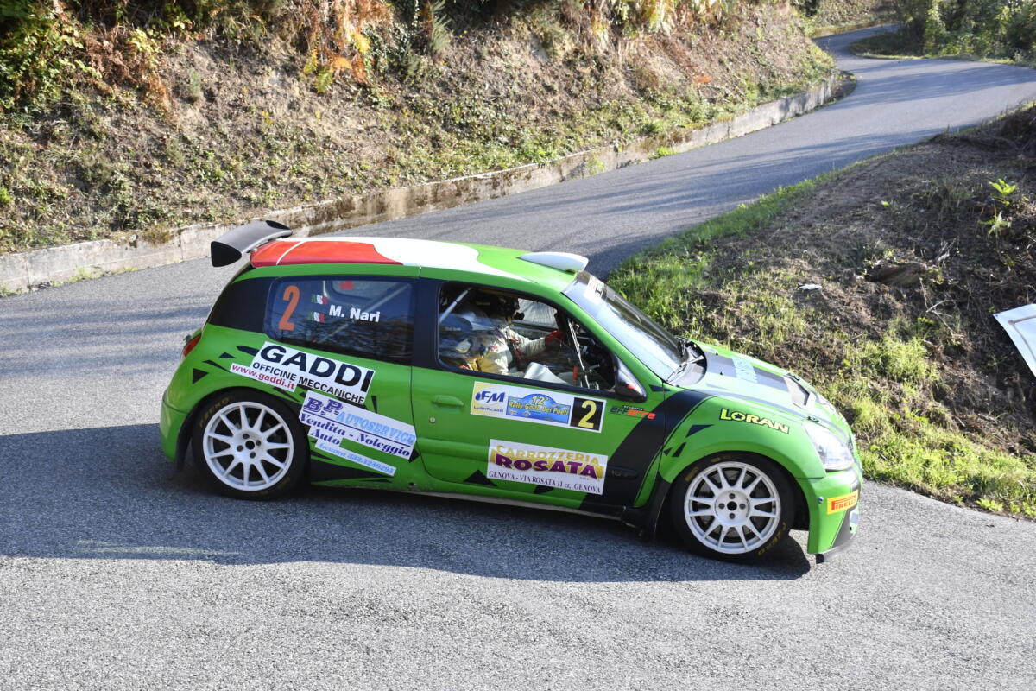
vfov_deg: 28.1
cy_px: 346
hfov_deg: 41.1
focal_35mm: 48
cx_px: 518
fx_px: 1381
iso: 900
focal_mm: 32
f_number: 5.6
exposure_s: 1/1250
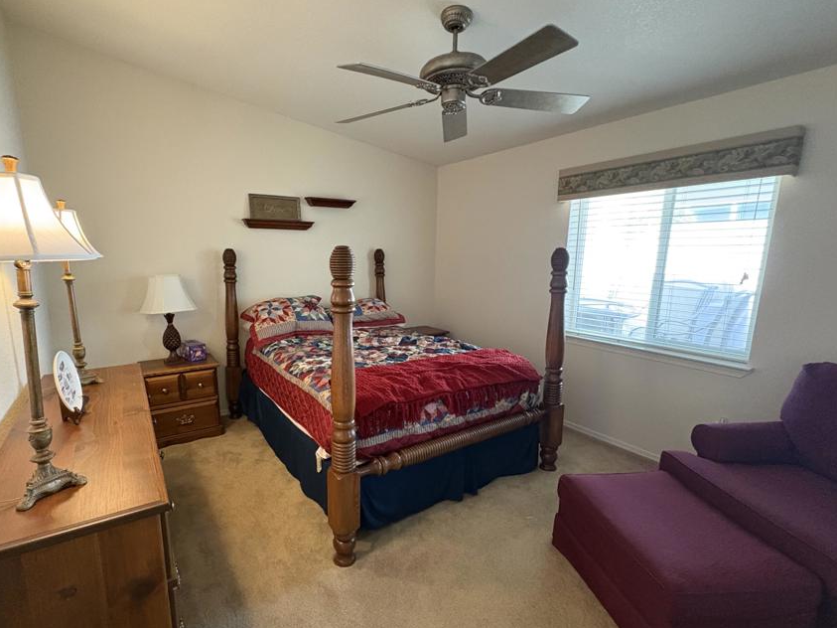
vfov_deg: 74.7
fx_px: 411
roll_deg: -0.2
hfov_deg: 90.7
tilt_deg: -10.5
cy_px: 330
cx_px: 370
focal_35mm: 17
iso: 800
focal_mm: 2.22
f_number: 2.2
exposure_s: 1/60
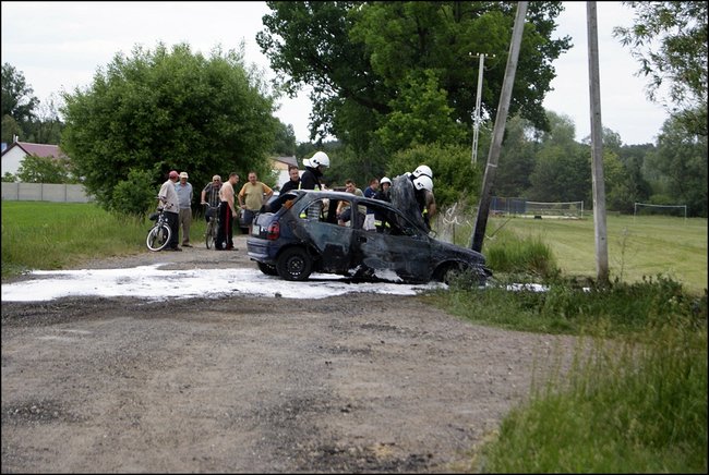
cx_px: 354
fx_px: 1628
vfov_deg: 16.6
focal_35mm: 82
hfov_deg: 24.6
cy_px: 238
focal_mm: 55
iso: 400
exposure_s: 1/800
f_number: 5.6
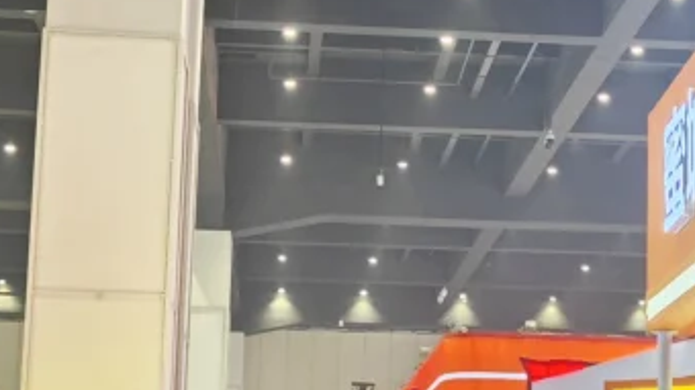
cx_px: 550
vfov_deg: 11.4
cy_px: 239
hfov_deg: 20.0
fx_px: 1953
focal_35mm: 106
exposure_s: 1/100
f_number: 1.8
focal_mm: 5.43
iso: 400
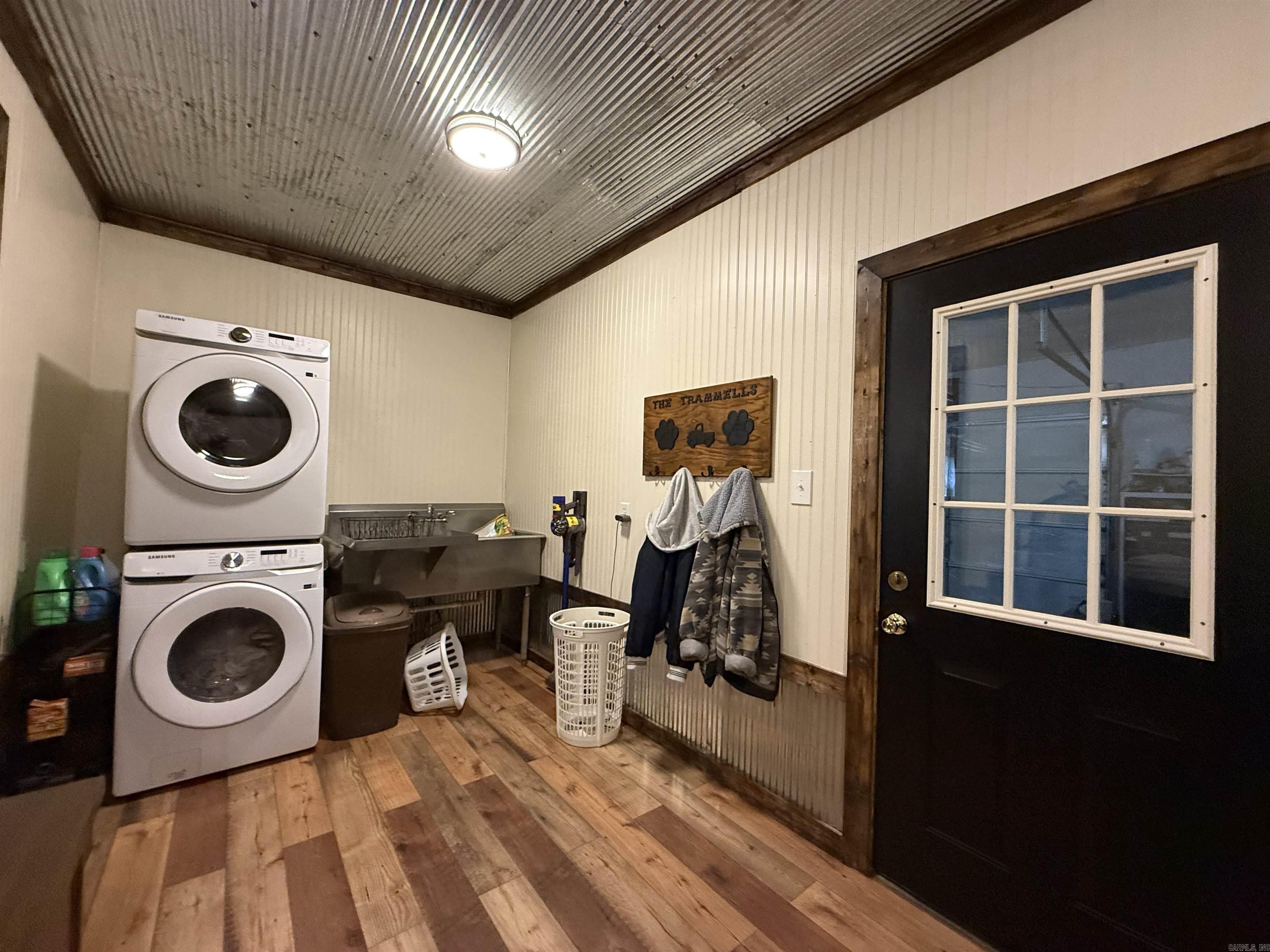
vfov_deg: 85.7
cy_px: 476
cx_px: 635
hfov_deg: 102.1
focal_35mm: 14
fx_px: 514
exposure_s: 1/60
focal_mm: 2.22
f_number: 2.2
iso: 500
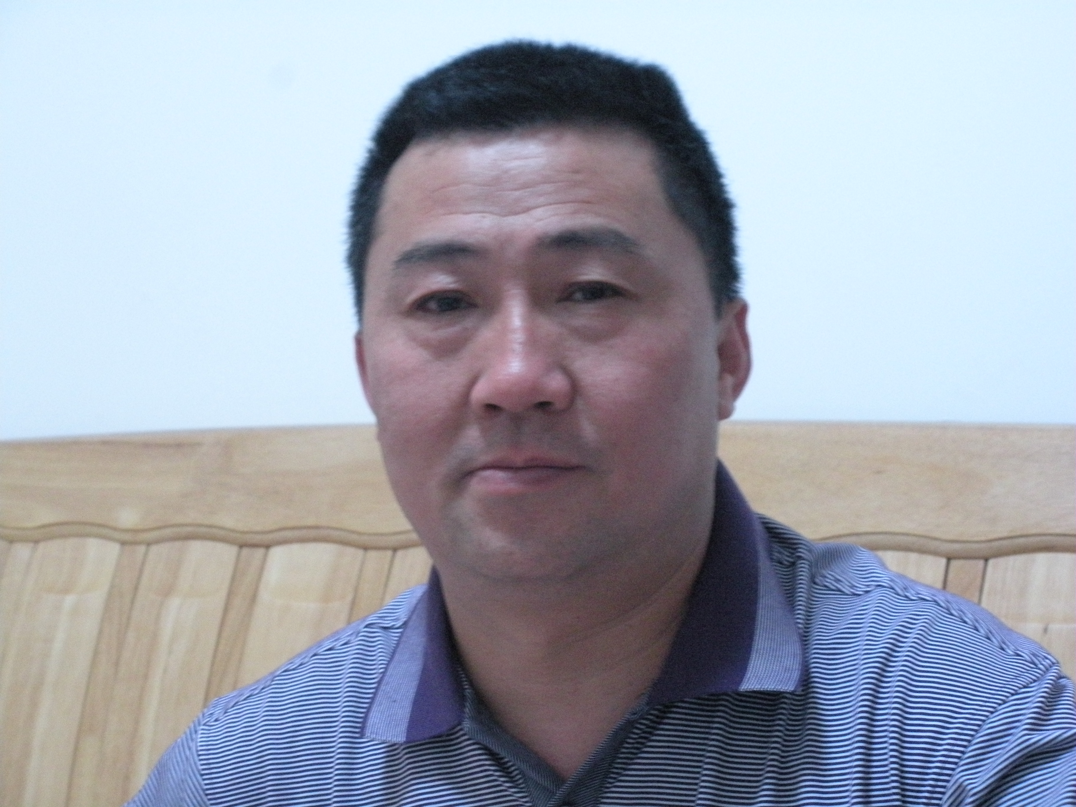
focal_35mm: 78
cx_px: 538
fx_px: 2425
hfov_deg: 25.0
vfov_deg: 18.9
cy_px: 404
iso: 771
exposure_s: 1/8.2
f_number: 4.8
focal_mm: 14.2
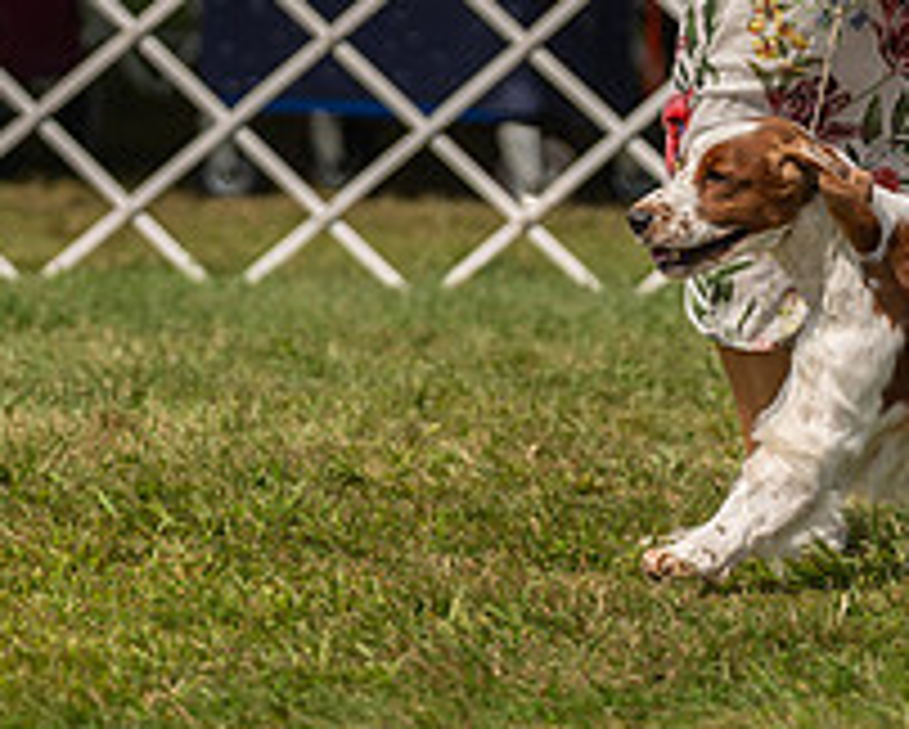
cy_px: -68
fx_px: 11552
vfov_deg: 3.6
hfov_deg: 4.5
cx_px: 605
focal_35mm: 429
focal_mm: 137
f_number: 2.8
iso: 200
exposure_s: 1/3200
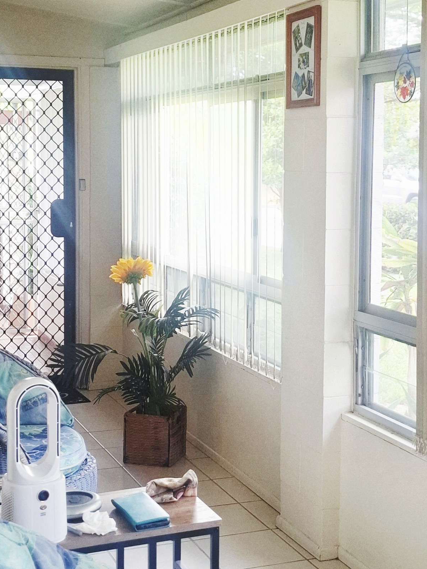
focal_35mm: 59
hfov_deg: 24.8
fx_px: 971
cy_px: 220
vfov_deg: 32.6
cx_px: 248
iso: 160
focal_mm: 5.54
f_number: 1.8
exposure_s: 1/50
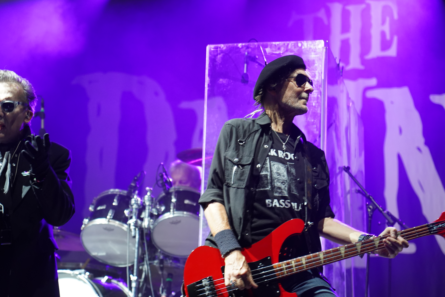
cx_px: 222
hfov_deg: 19.5
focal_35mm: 105
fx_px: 1298
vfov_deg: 13.0
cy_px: 148
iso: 4000
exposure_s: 1/160
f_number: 4
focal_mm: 105
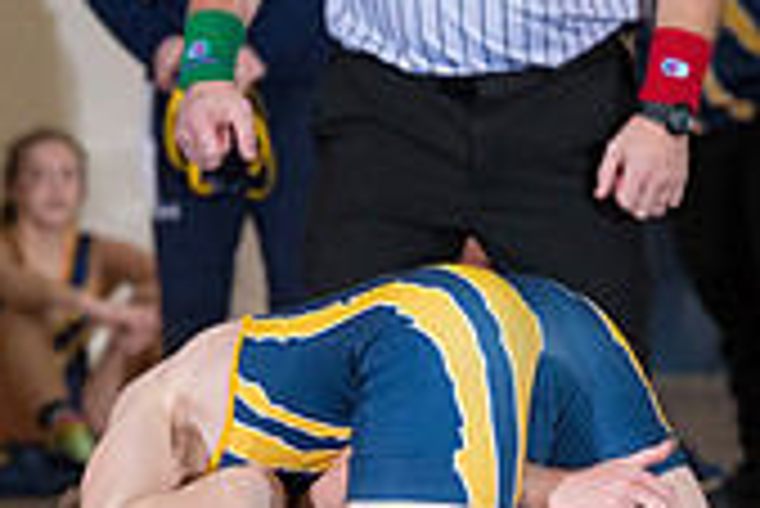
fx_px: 13396
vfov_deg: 2.2
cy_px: 645
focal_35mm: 634
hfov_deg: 3.2
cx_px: 387
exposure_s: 1/250
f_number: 5.6
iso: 1250
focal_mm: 185
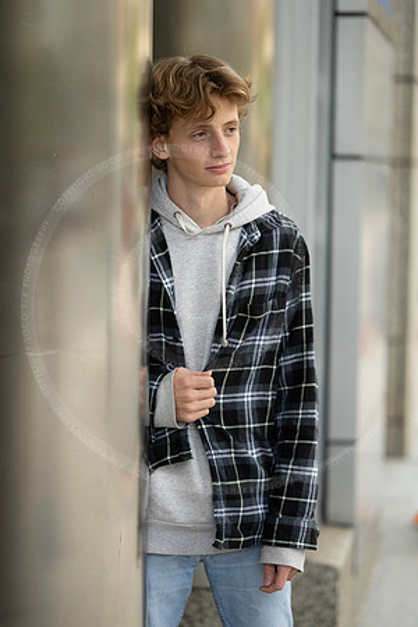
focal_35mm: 85
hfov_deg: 16.1
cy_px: 314
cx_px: 209
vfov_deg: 23.9
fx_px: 1480
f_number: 1.8
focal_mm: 85
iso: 125
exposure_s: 1/400
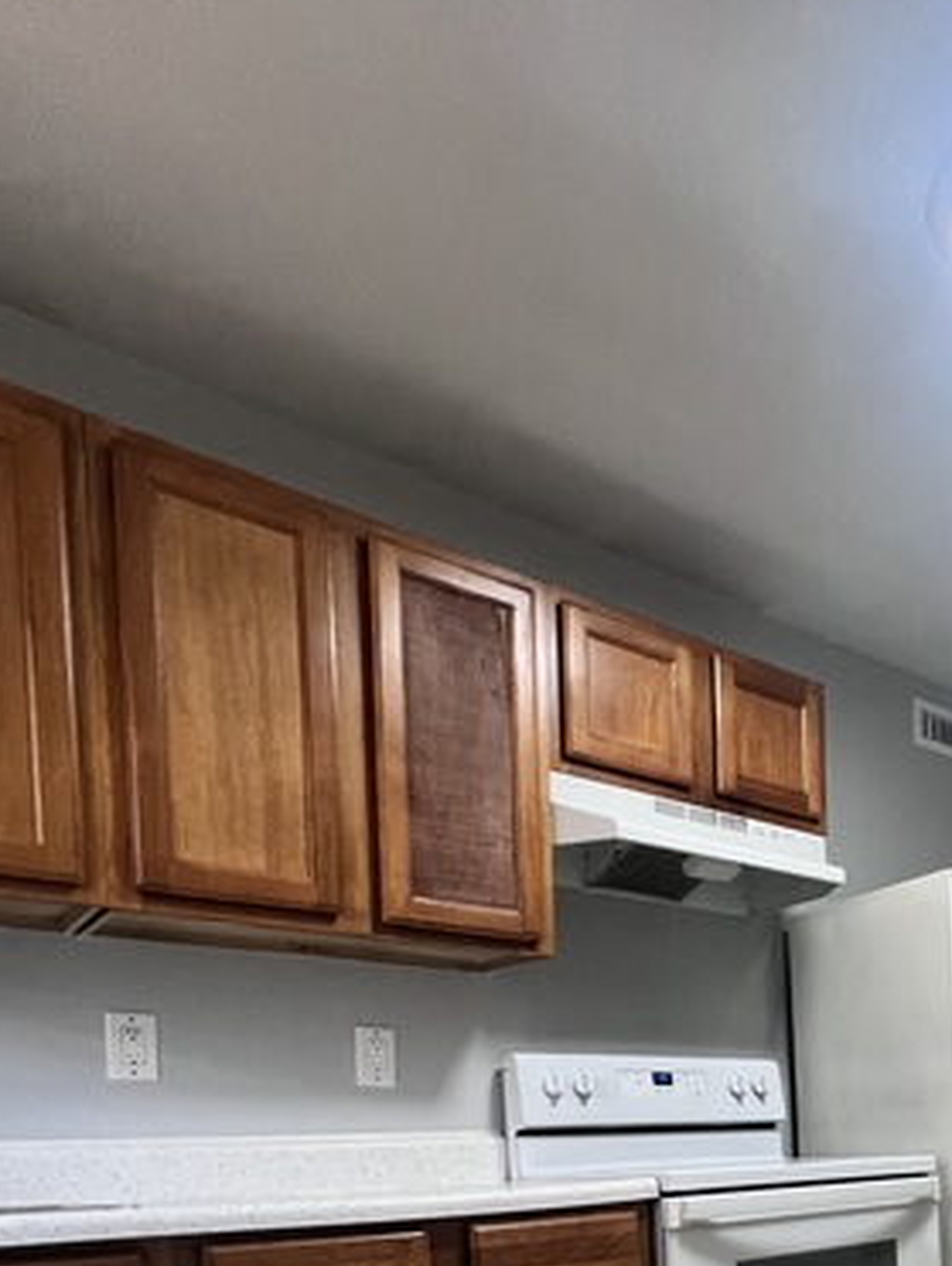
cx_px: 887
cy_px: 1177
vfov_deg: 53.9
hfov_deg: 44.5
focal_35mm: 28
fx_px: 1025
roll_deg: +2.0
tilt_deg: -2.9
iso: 200
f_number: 1.8
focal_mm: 1.57
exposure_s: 1/60
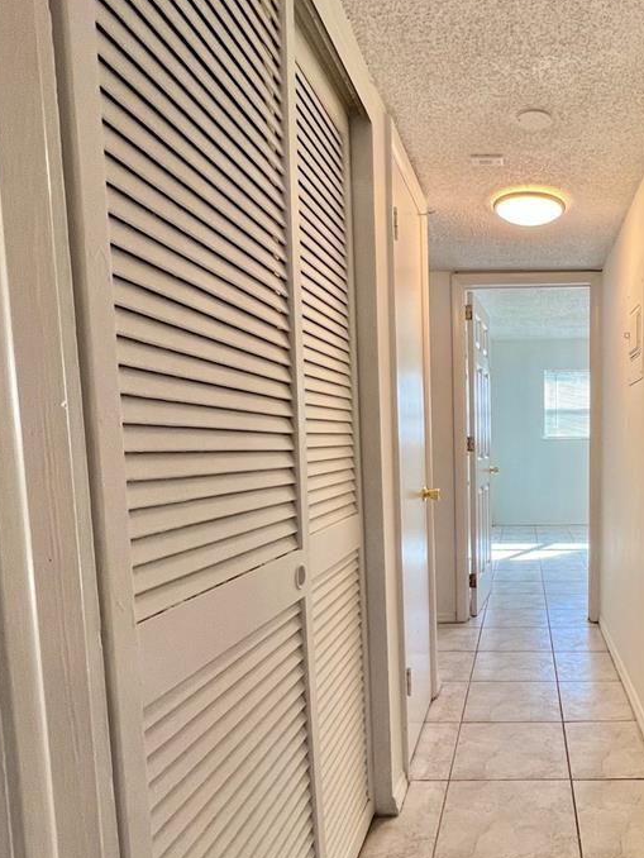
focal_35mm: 23
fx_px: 570
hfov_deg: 54.9
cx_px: 512
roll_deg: +1.1
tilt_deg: -5.3
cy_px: 499
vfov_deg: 73.4
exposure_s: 1/120
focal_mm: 1.57
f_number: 1.8
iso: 80
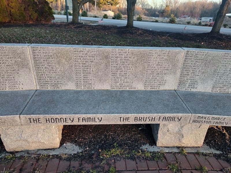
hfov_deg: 73.9
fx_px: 153
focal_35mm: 23
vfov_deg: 58.9
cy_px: 86
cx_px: 116
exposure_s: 1/120
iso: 272
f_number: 1.8
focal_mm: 5.56
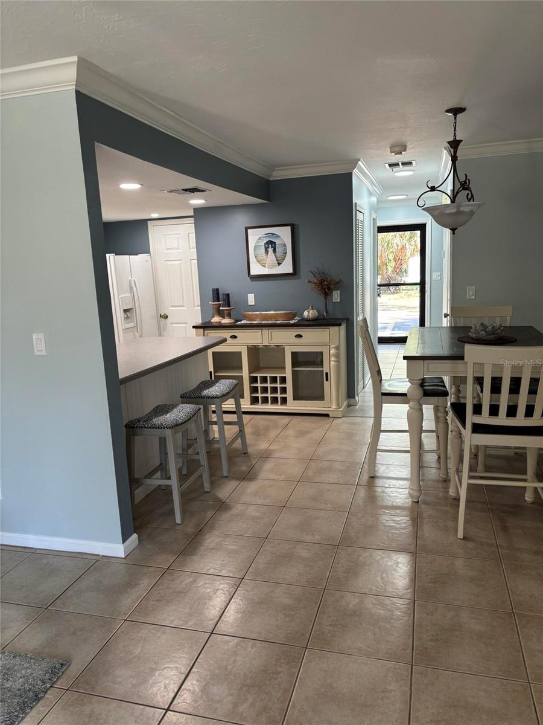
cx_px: 272
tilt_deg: -10.7
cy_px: 362
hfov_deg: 53.1
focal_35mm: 26
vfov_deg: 67.3
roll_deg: +1.9
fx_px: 544
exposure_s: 1/60
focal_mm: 5.96
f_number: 1.6
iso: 64
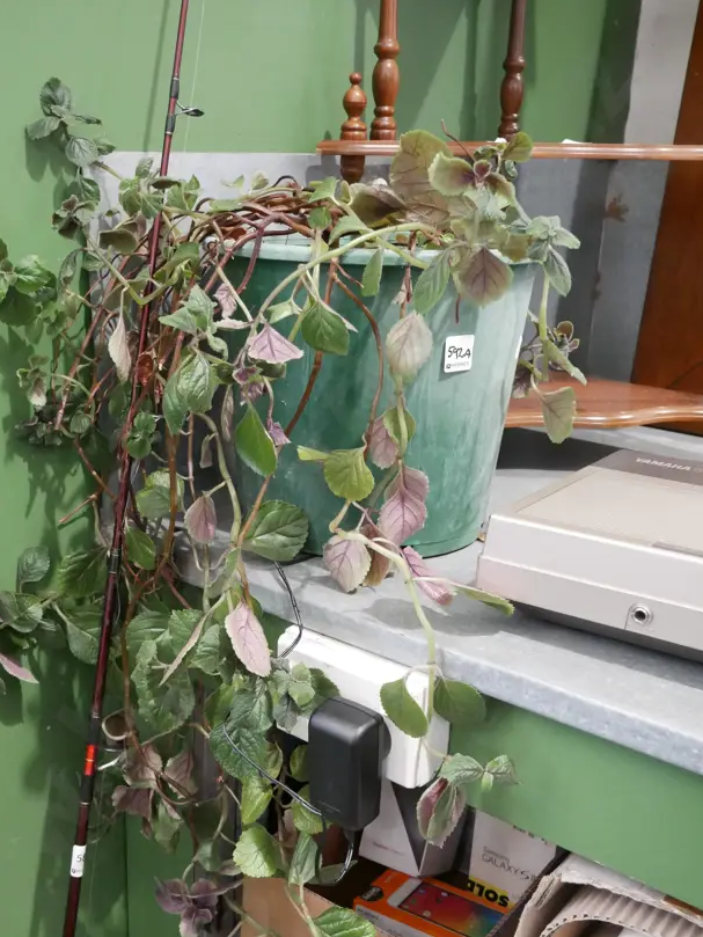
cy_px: 535
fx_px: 1029
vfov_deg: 48.8
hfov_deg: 37.5
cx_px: 261
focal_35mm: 38
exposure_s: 1/125
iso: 3200
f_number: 4.5
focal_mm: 15
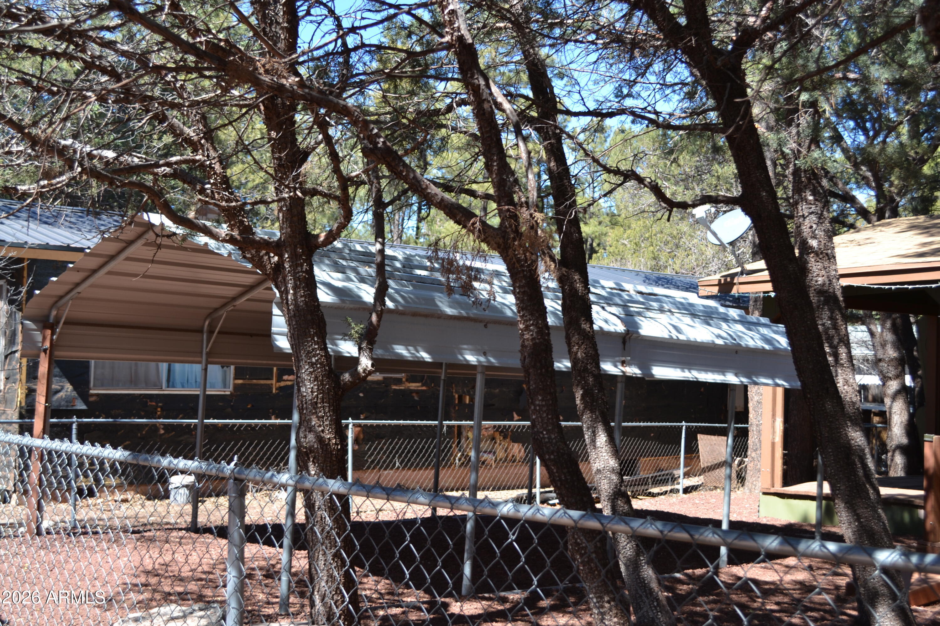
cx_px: 470
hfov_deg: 45.0
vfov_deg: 30.8
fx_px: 1136
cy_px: 313
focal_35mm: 44
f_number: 5.6
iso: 100
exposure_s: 1/125
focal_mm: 29
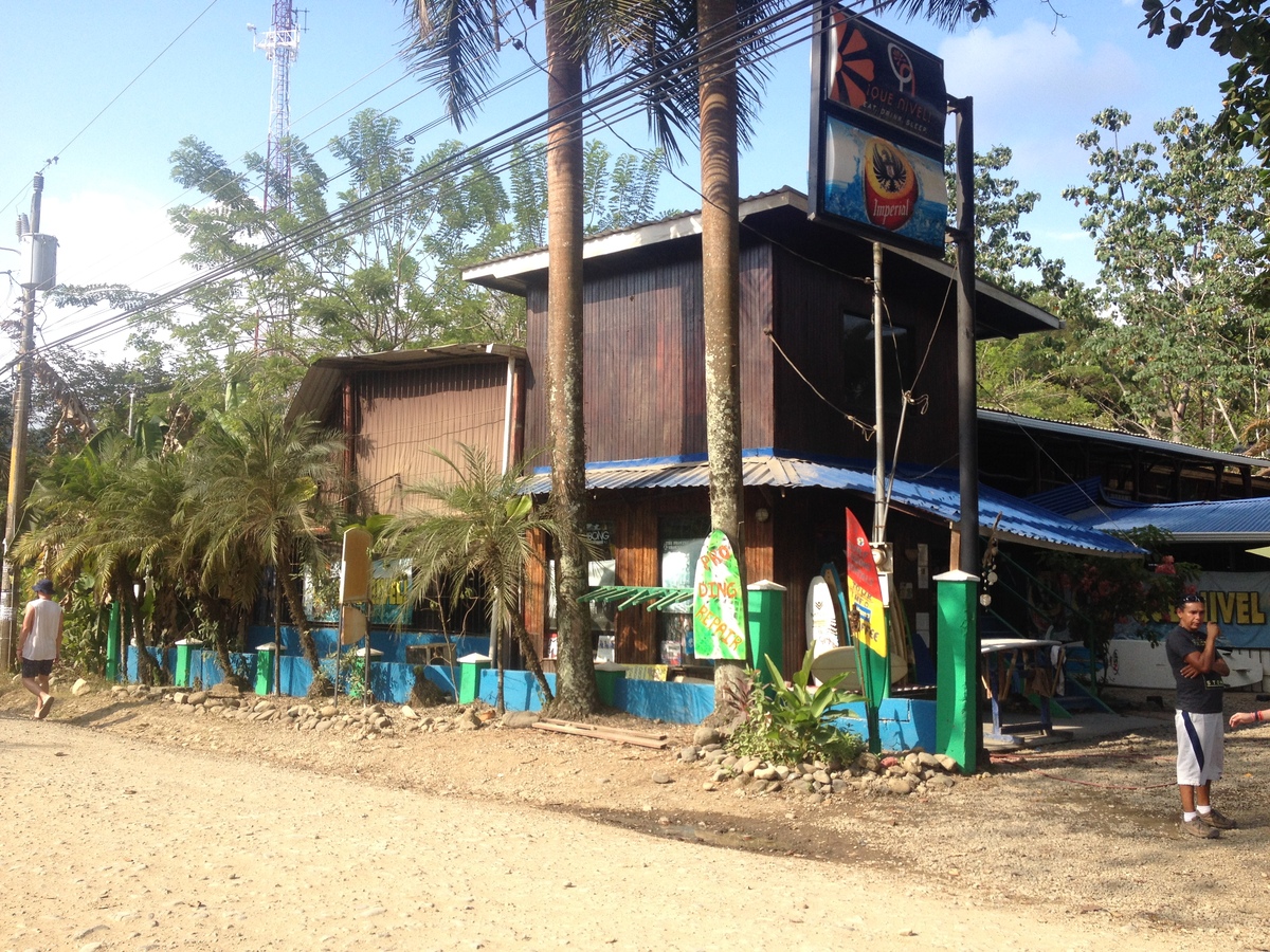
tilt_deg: +1.8
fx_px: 1284
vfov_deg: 40.7
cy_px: 476
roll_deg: -0.2
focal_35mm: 35
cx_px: 635
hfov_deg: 52.6
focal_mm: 4.28
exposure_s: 1/920
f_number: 2.4
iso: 50
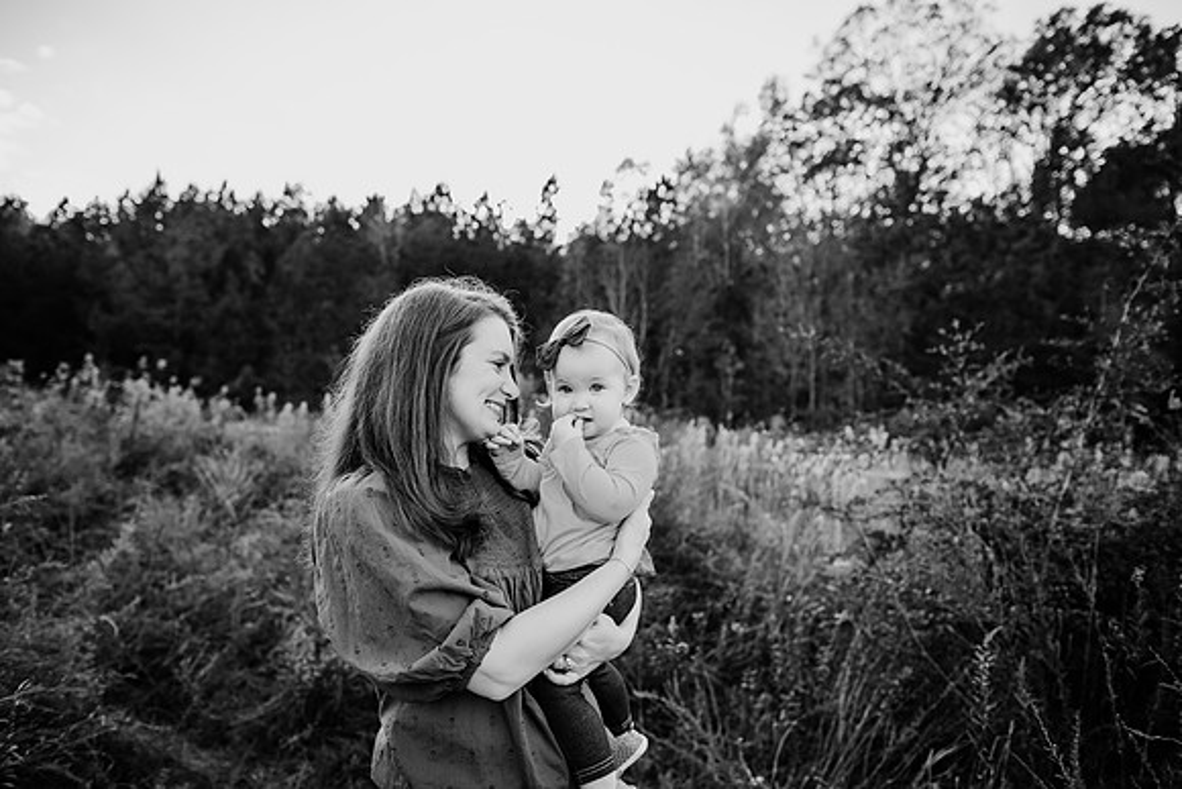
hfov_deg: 73.7
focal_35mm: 24
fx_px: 788
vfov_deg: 53.2
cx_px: 591
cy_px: 394
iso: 100
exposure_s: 1/320
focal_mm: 24
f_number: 2.8
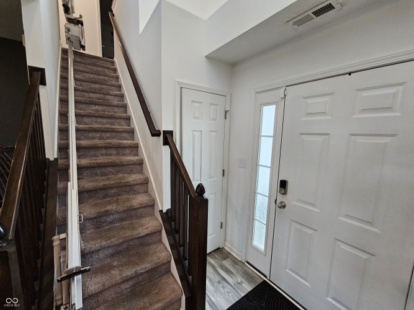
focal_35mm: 13
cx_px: 207
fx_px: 155
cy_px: 155
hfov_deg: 106.2
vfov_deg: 89.9
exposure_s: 1/60
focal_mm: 2.2
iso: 320
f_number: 2.2
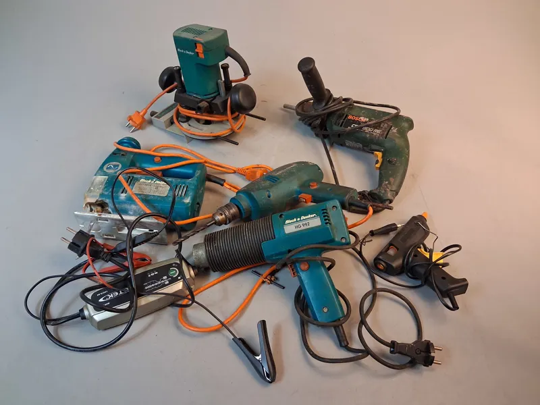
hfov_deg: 65.3
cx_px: 270
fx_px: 421
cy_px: 202
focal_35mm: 27
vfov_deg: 51.4
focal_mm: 4
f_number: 1.8
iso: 400
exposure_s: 1/50
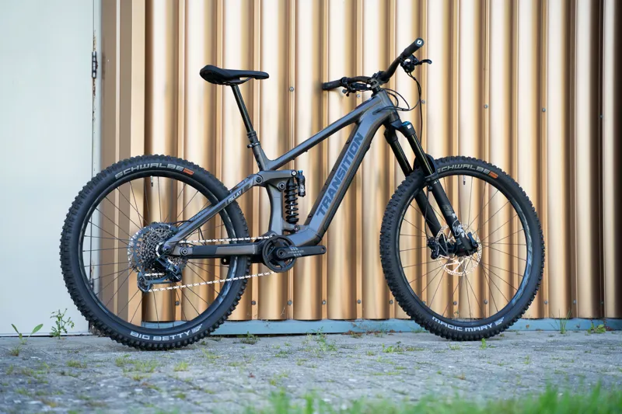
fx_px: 1295
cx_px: 311
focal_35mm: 75
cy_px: 207
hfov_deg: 27.0
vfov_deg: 18.2
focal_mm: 75
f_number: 4
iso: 1000
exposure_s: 1/800
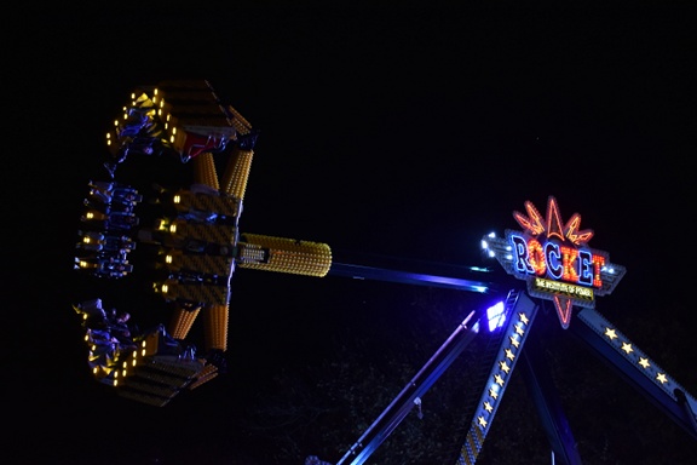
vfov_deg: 25.1
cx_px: 348
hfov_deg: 36.9
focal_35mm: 54
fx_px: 1045
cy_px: 232
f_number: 4.8
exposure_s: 1/200
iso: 1250
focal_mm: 36
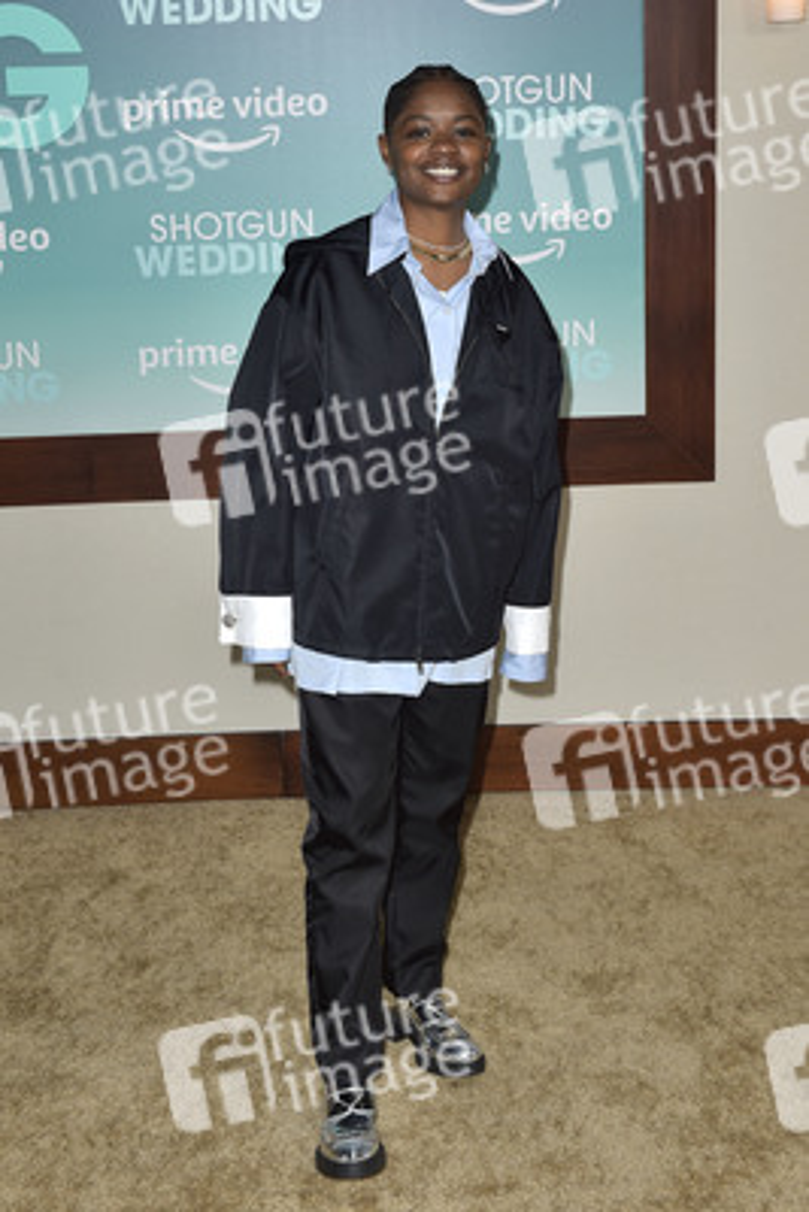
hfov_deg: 29.9
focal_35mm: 45
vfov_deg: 43.6
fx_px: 1515
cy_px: 606
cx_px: 404
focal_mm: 45
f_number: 6.3
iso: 400
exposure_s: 1/250
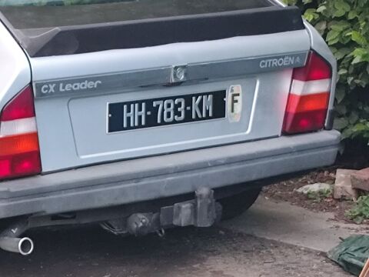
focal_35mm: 160
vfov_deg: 9.3
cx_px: 184
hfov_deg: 12.3
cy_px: 138
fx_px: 1706
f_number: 1.79
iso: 320
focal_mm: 4.71
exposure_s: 1/33.3
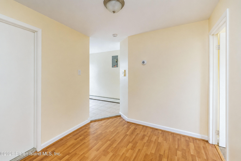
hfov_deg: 100.4
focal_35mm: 15
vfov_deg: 77.3
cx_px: 120
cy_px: 80
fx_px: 100
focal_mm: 10
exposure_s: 1/40
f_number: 5
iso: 2000
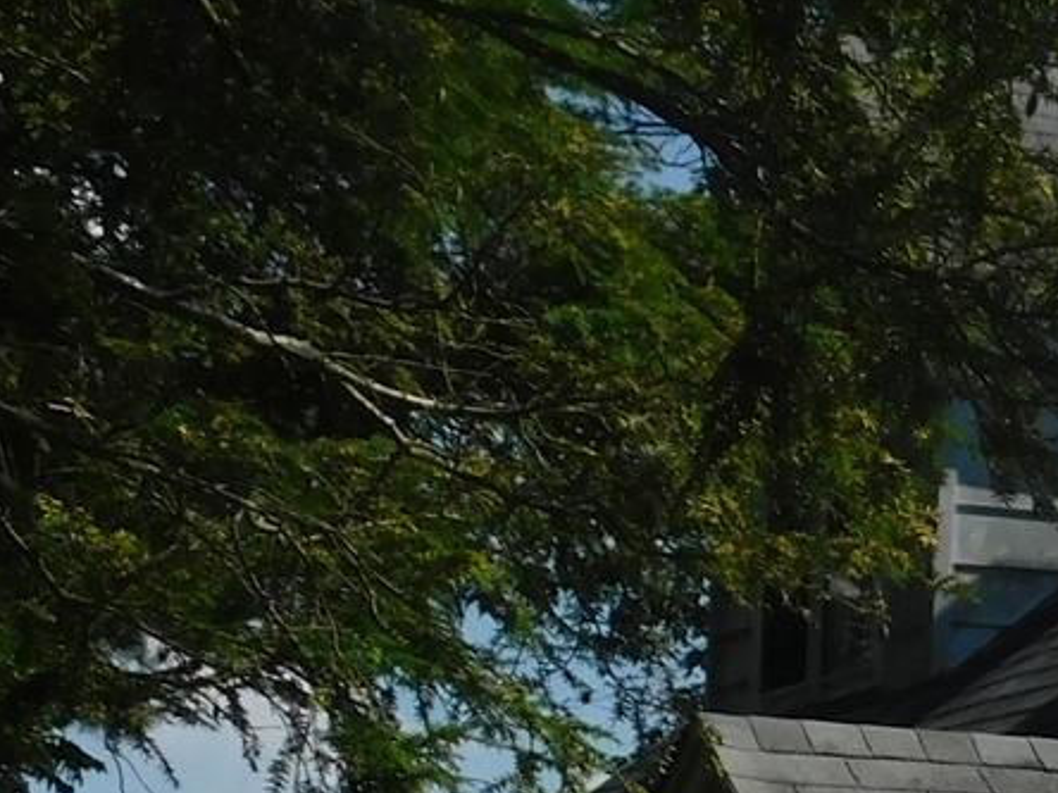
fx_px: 5074
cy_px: 1200
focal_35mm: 166
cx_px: 1768
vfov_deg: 8.7
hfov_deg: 11.2
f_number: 7
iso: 125
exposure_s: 1/640
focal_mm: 6.3
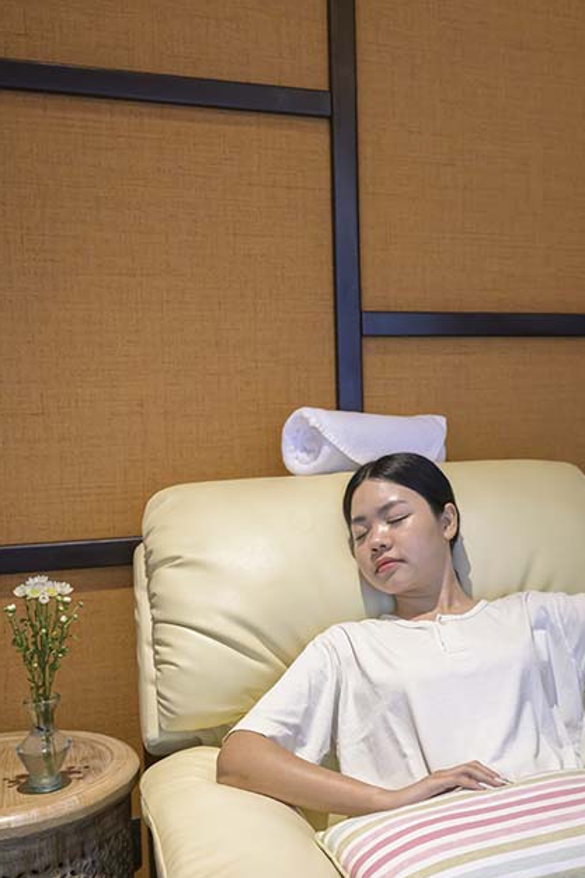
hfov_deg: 27.1
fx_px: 1122
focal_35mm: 46
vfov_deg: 42.8
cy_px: 446
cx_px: 621
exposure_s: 1/200
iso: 5000
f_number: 4
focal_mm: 30
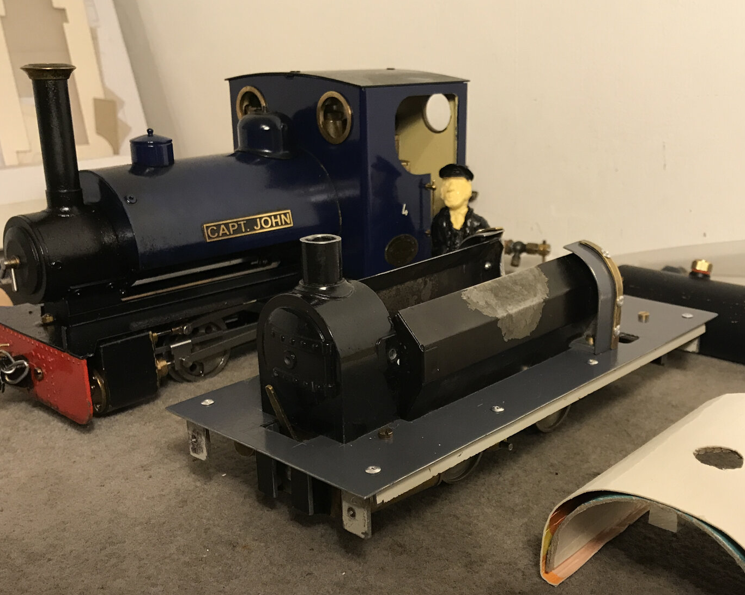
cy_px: 355
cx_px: 422
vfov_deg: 37.2
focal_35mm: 40
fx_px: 882
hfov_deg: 45.7
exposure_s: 1/17
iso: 40
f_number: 1.8
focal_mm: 3.99
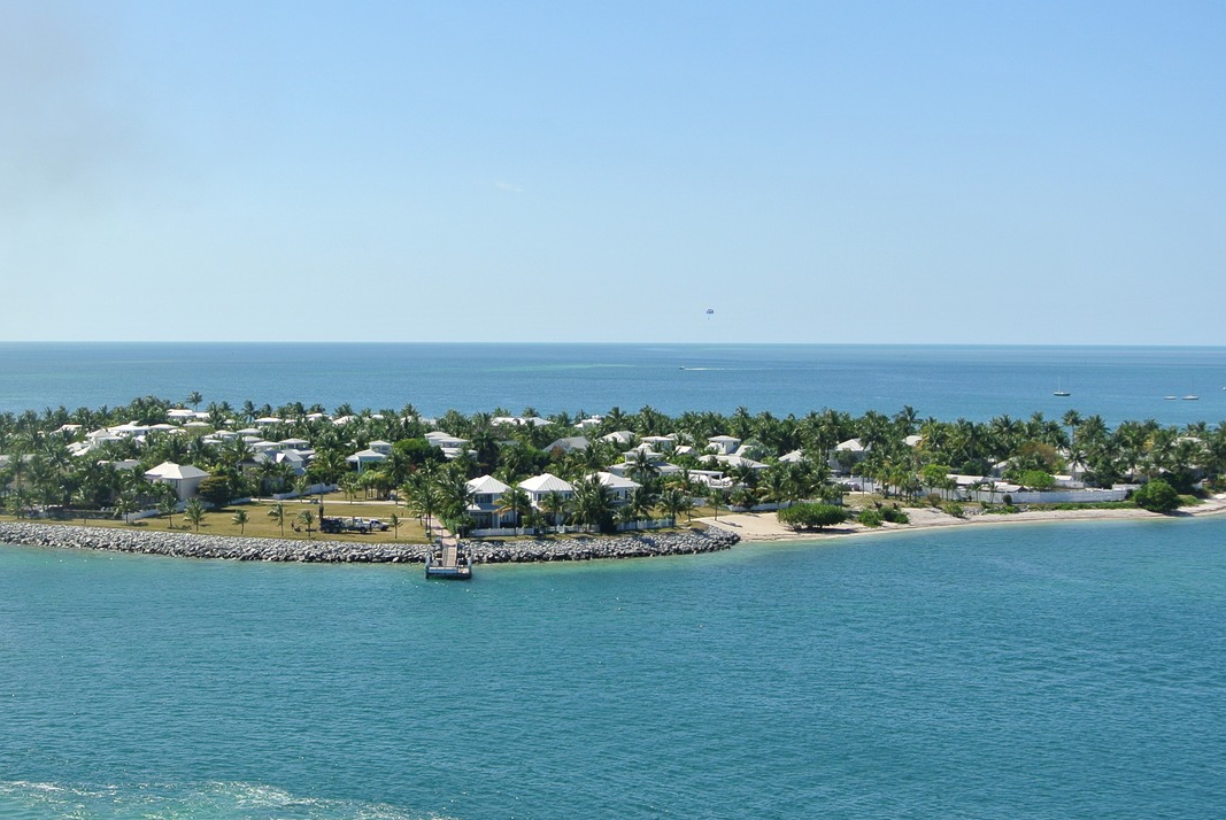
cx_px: 416
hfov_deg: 33.1
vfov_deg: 22.7
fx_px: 2046
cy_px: 431
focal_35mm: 60
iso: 100
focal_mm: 15.1
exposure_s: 1/800
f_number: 5
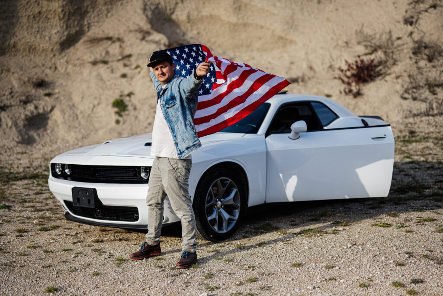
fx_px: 615
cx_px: 222
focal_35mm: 50
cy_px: 148
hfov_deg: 39.6
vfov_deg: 27.0
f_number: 1.4
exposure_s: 1/8000
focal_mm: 50
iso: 400
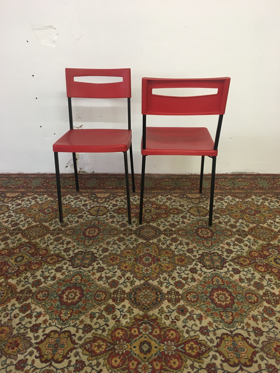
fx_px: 313
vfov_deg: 61.7
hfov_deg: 48.2
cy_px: 186
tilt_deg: -25.9
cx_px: 140
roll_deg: +2.2
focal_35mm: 29
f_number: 2.2
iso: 160
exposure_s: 1/33
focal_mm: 4.15
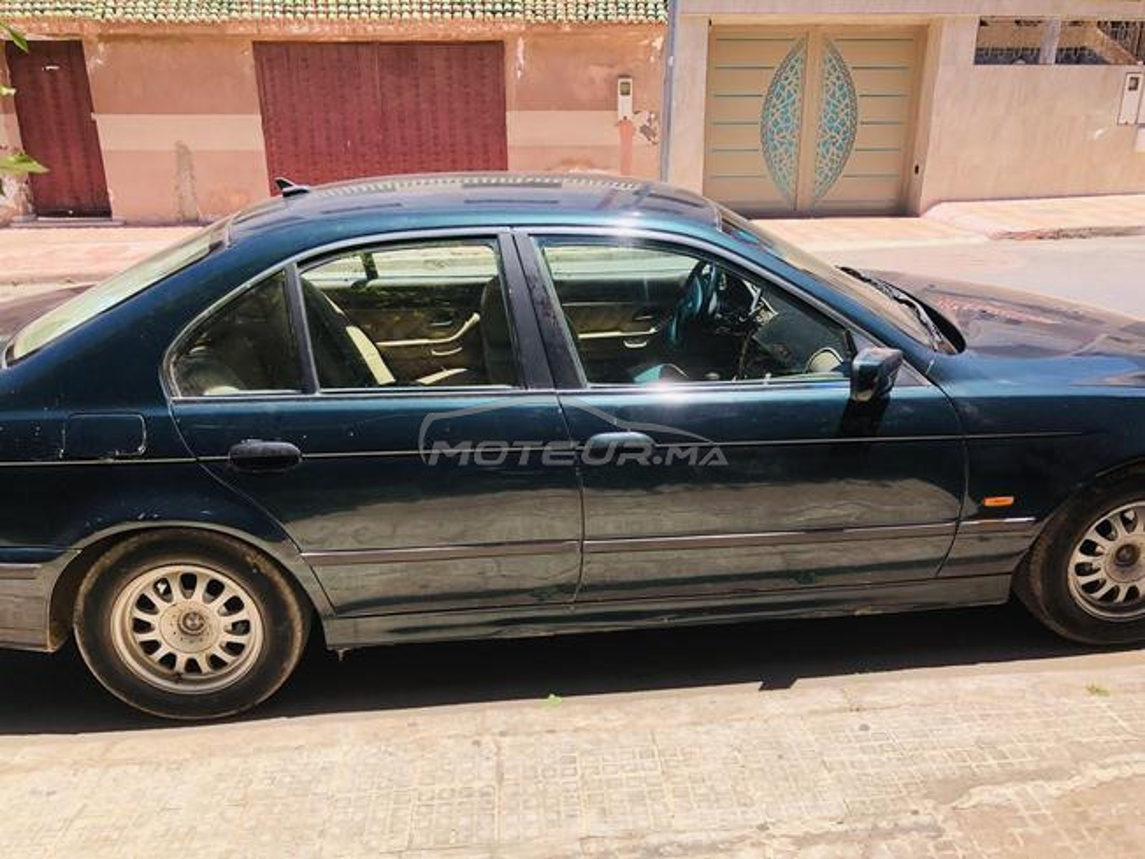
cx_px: 572
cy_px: 430
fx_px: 926
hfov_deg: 63.4
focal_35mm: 28
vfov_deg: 49.7
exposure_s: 1/867
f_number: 1.8
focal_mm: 3.99
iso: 20
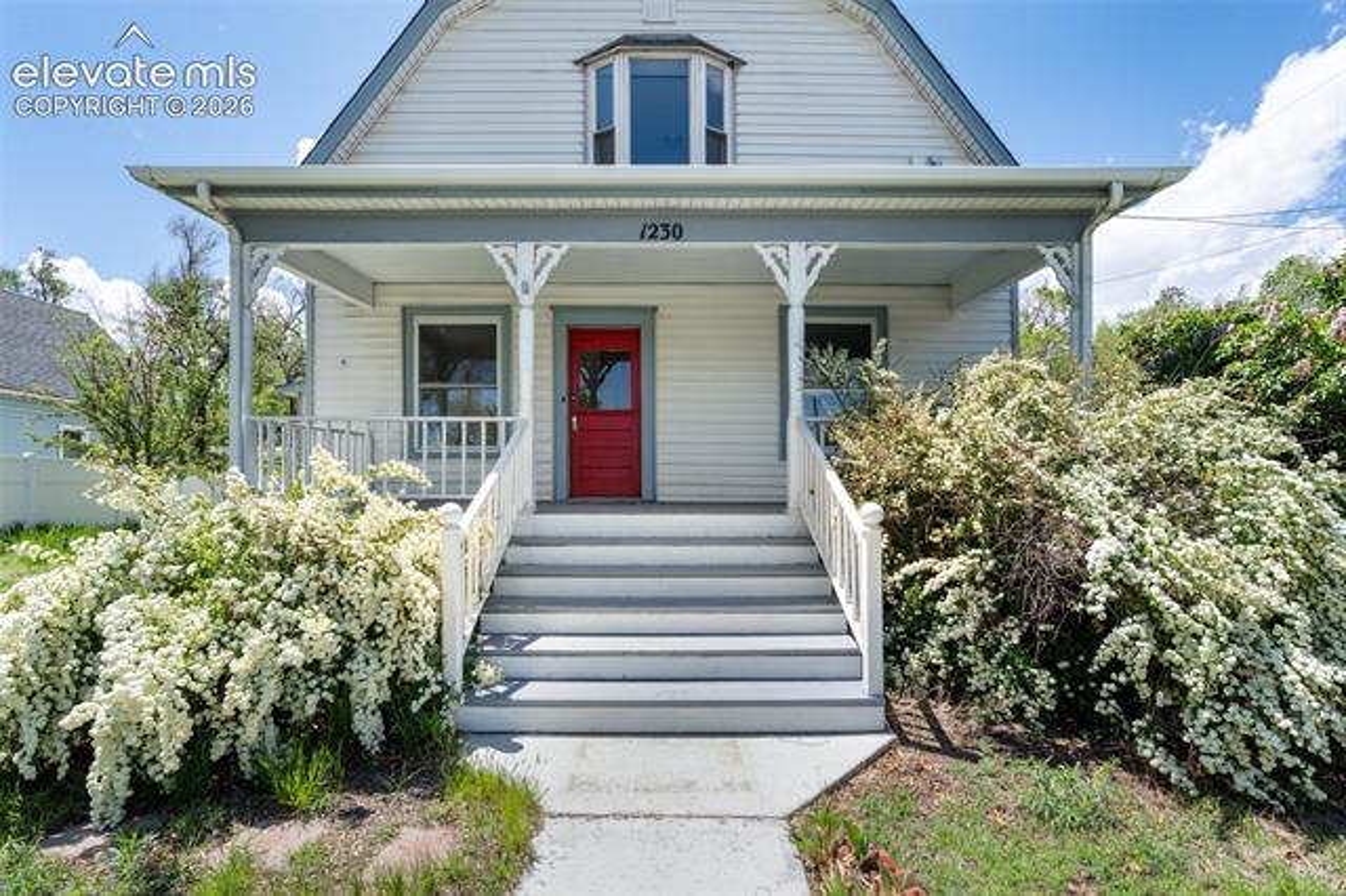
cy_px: 448
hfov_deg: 96.8
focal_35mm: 16
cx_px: 673
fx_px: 598
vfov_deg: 73.7
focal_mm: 16
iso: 640
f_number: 10
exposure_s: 1/160
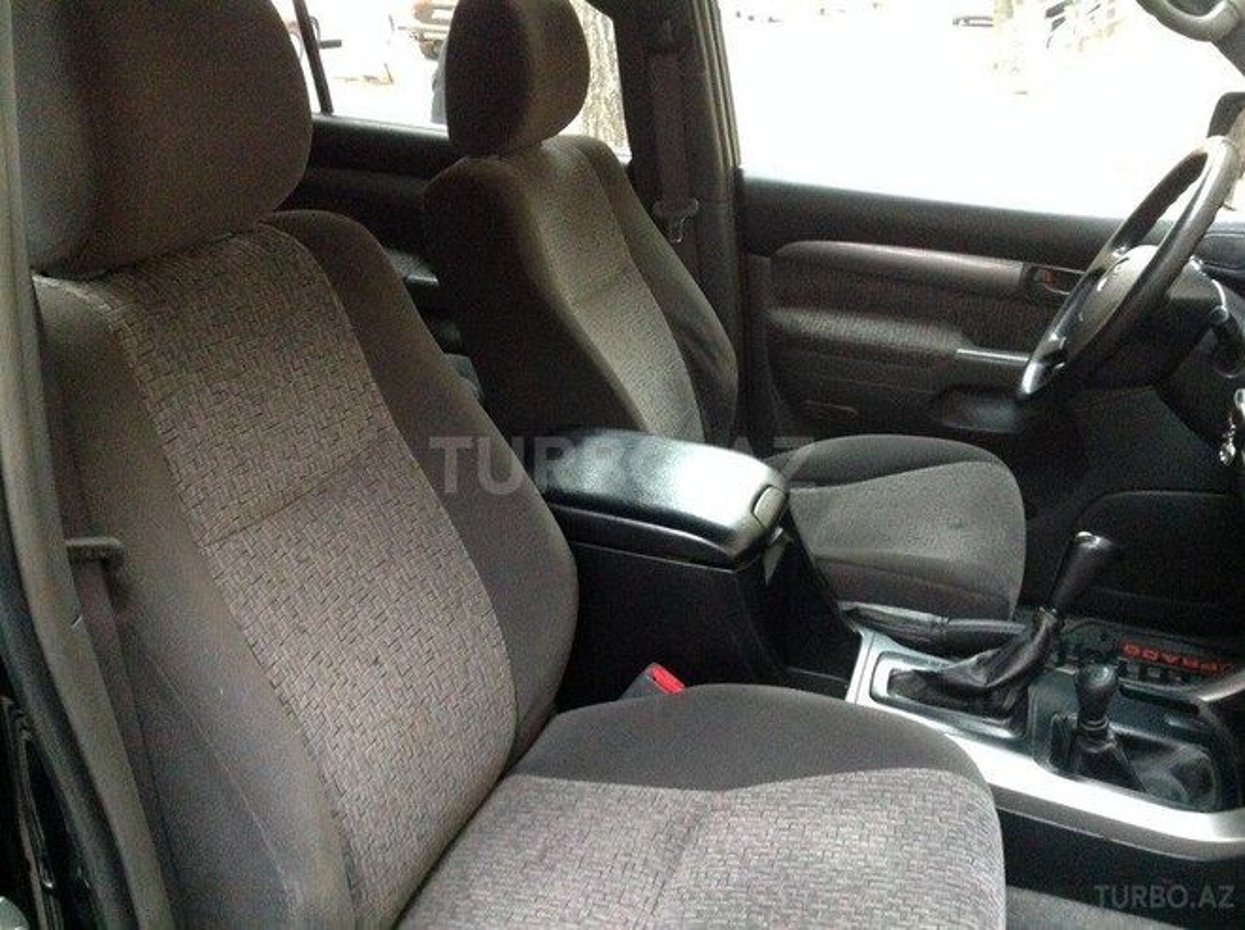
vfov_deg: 40.6
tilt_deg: -24.5
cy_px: 465
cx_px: 622
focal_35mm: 35
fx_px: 1257
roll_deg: -4.5
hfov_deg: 52.7
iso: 640
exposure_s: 1/15
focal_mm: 4.28
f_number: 2.4
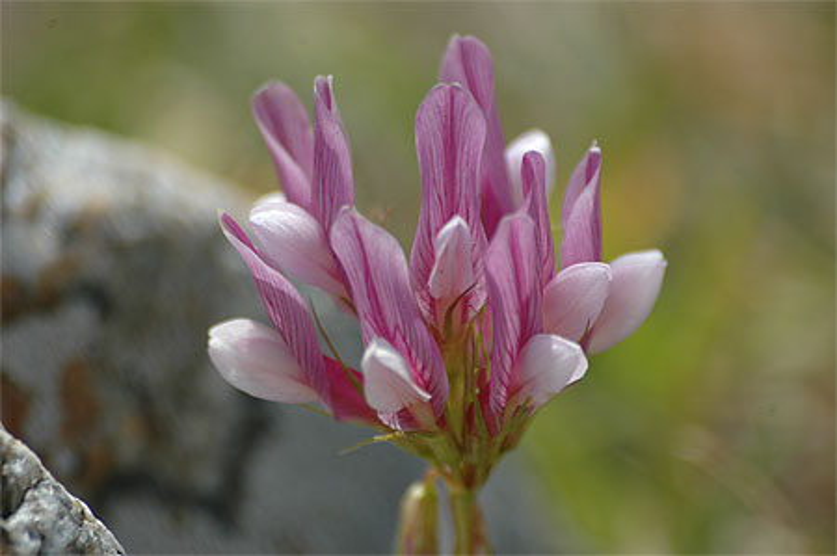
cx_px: 418
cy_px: 278
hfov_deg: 4.6
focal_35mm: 450
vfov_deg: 3.0
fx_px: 10451
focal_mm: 300
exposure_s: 1/640
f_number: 5.6
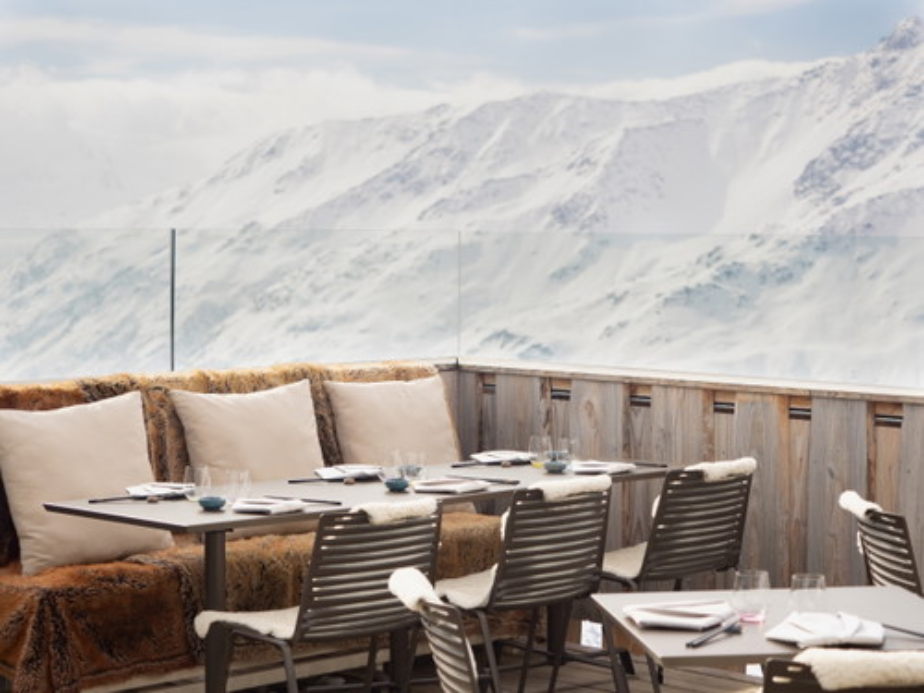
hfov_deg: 24.4
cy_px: 346
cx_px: 462
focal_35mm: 80
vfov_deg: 18.4
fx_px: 2135
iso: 200
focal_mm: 40
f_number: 2.8
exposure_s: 1/4000
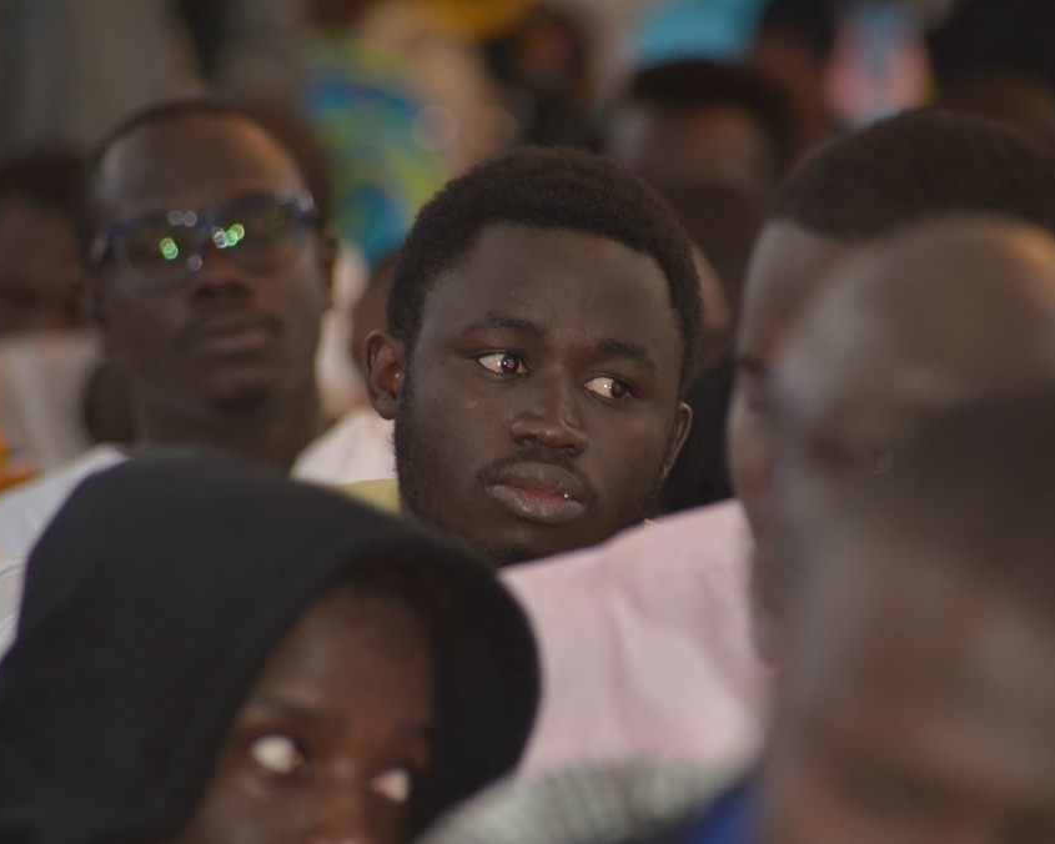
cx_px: 604
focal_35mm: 511
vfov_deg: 3.0
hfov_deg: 3.8
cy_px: 422
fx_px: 15955
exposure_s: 1/50
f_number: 5.6
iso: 640
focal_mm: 300
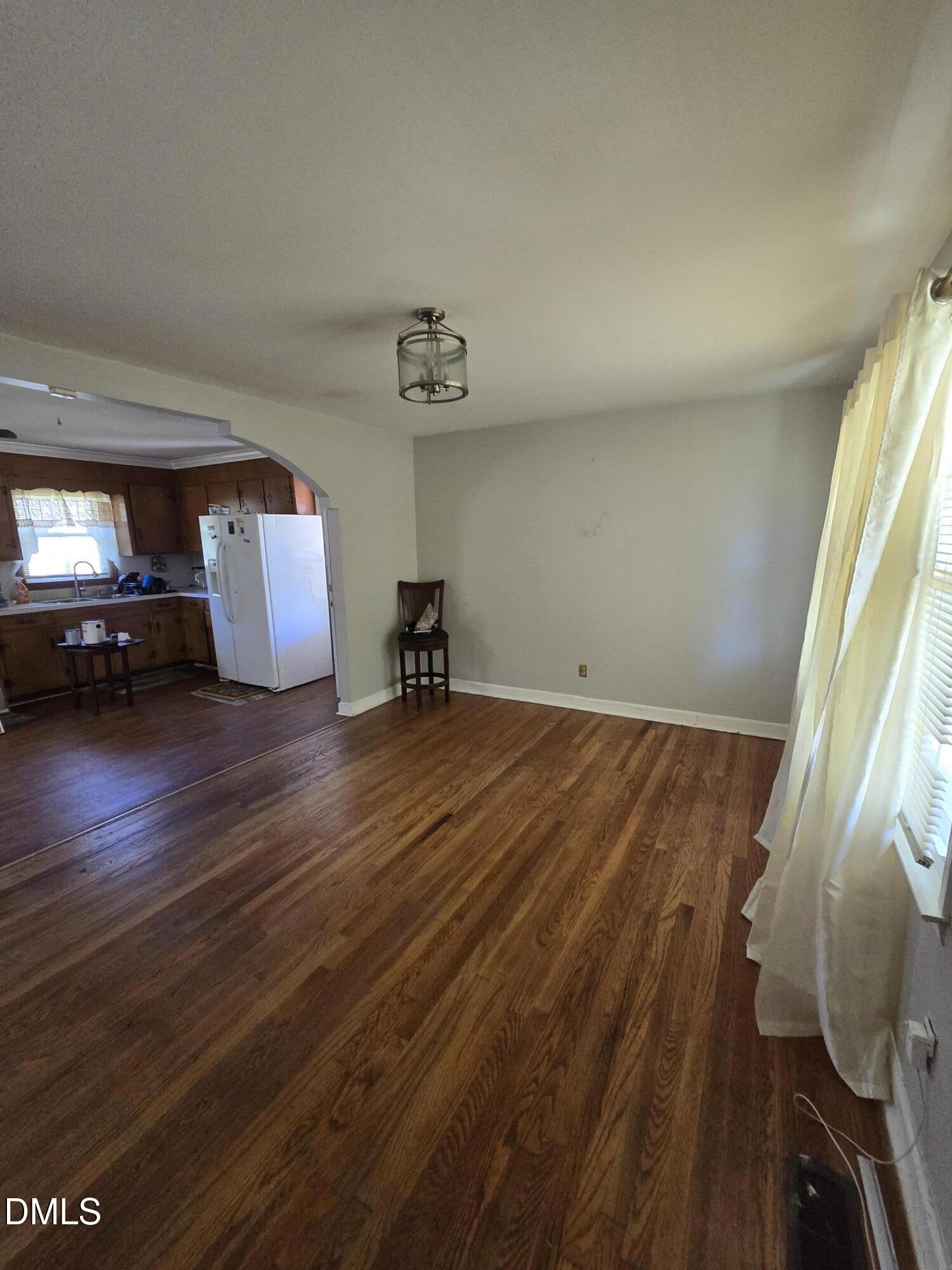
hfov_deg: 89.9
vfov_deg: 106.2
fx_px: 477
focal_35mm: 13
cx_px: 476
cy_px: 635
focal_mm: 2.2
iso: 640
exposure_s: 1/60
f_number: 2.2
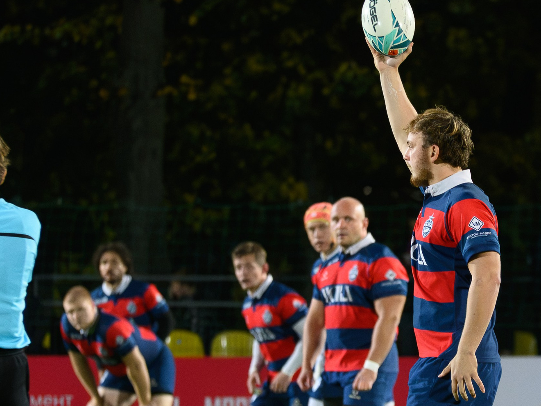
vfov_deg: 2.1
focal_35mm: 698
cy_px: 263
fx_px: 10910
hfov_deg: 2.8
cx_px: 460
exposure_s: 1/1000
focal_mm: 200
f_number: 4.5
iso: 5000
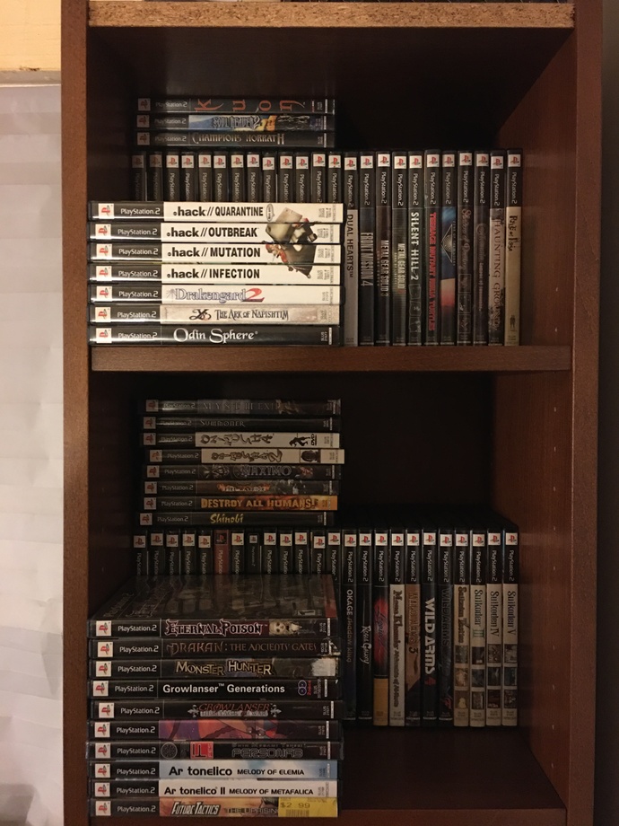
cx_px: 310
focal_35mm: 29
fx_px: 691
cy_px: 413
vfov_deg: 61.7
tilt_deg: -1.2
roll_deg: -0.3
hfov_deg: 48.2
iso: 100
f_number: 2.2
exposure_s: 1/4
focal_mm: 4.15
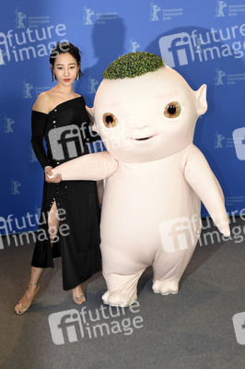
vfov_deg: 43.6
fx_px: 460
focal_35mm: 45
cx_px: 122
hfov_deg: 29.8
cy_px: 184
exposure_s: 1/160
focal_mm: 30
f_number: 5
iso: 640
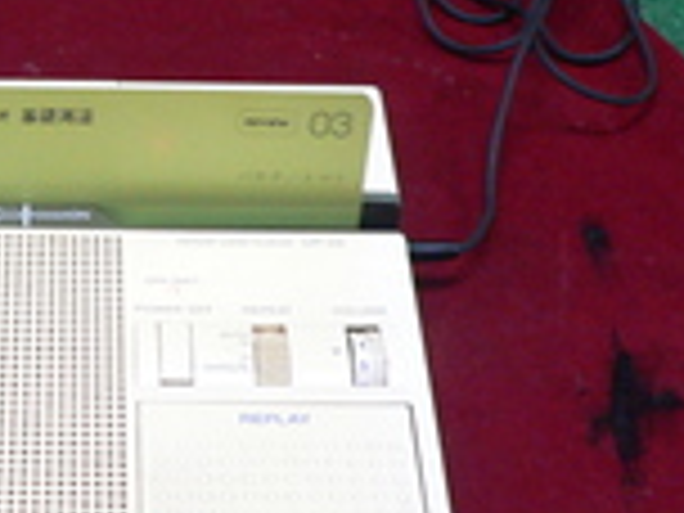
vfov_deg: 16.3
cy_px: 97
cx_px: 9
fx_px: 1778
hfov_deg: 21.1
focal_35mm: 90
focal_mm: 6
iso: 200
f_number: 2.8
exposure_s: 1/15
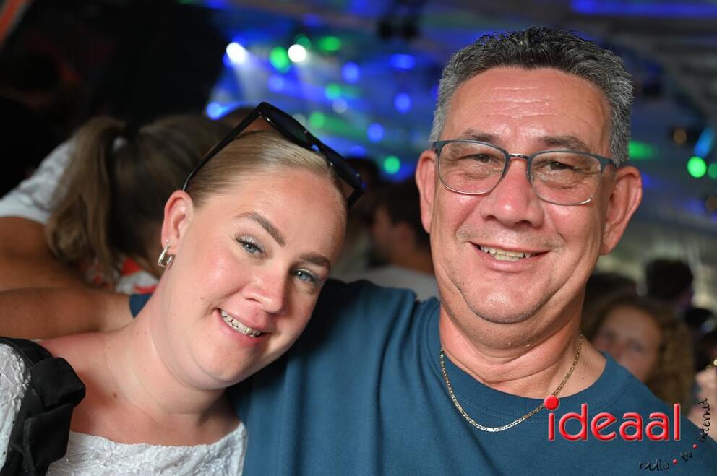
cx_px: 358
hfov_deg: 50.7
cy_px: 238
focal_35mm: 38
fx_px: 756
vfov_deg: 35.0
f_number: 2.8
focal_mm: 38
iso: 400
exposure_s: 1/160
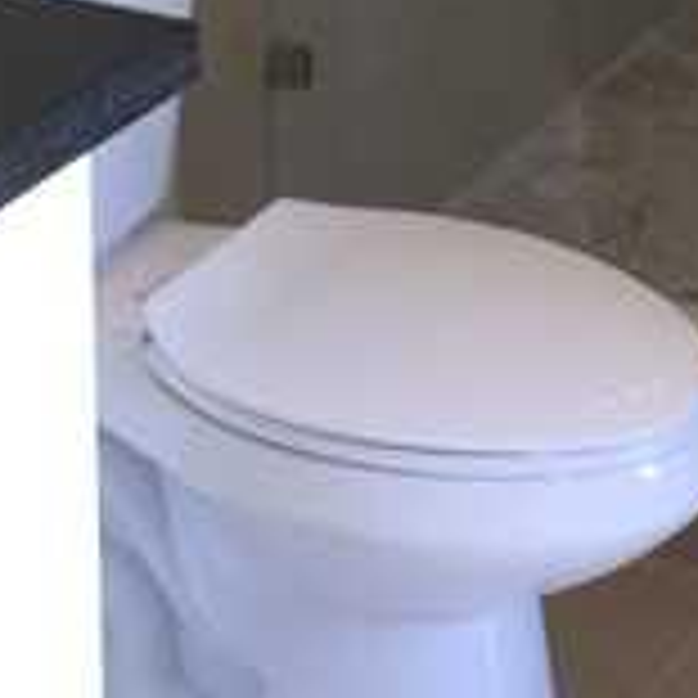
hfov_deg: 13.2
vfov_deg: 12.2
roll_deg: +0.1
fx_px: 3011
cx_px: 545
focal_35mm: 132
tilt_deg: -10.9
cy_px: -540
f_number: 2.2
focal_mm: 4.15
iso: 40
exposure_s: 1/30
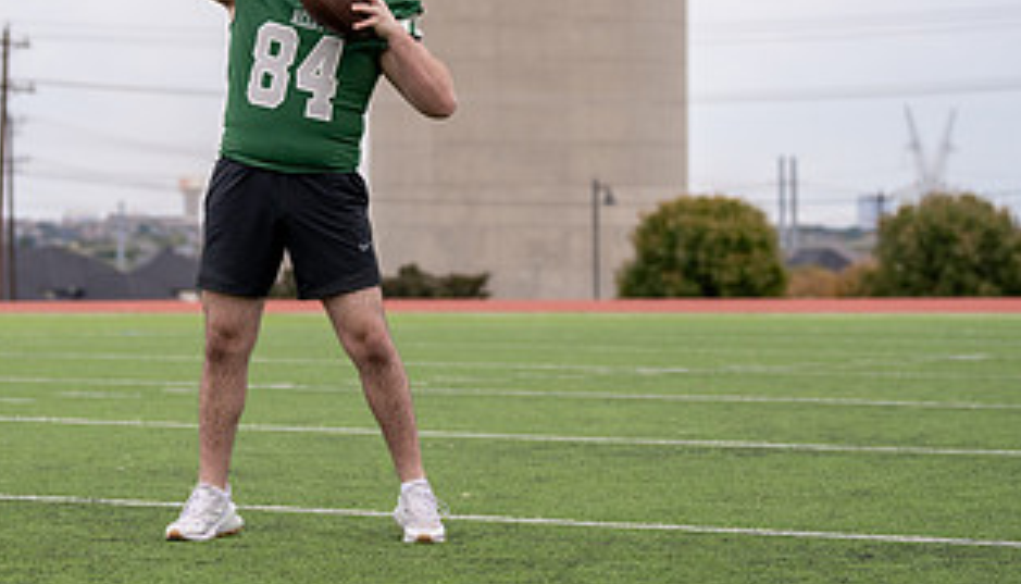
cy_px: 157
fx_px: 3860
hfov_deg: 15.0
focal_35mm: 142
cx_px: 295
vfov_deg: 8.6
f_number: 2.8
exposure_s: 1/320
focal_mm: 70
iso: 400
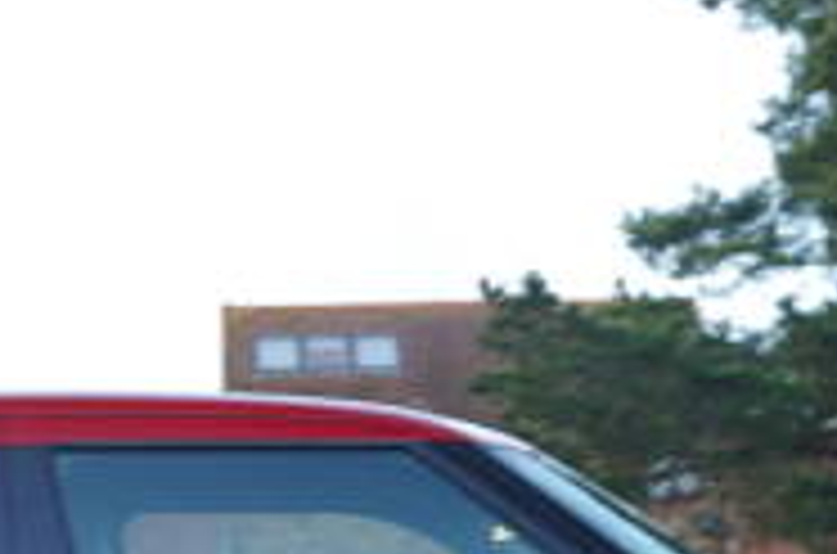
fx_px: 3232
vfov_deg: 9.6
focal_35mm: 139
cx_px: 216
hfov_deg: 14.7
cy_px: 725
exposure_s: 1/60
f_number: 4
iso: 100
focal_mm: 40.4
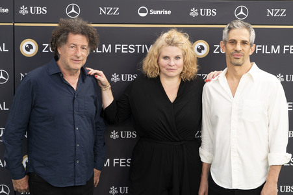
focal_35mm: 91
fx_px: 743
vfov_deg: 15.0
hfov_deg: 22.3
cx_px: 143
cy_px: 89
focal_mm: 84
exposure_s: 1/200
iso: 400
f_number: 4.5
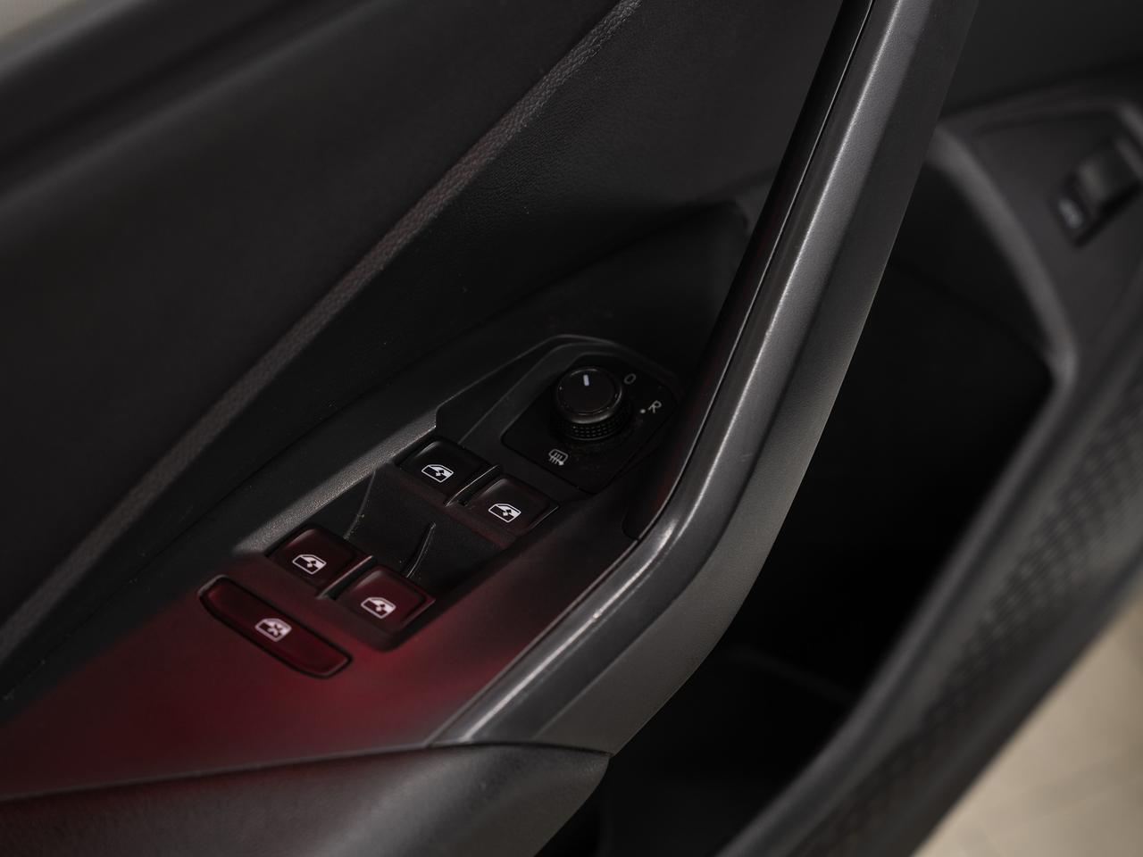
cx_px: 572
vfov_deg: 19.5
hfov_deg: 25.8
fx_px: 2500
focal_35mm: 76
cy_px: 428
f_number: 5.6
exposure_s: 1/2.5
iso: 100
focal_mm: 70
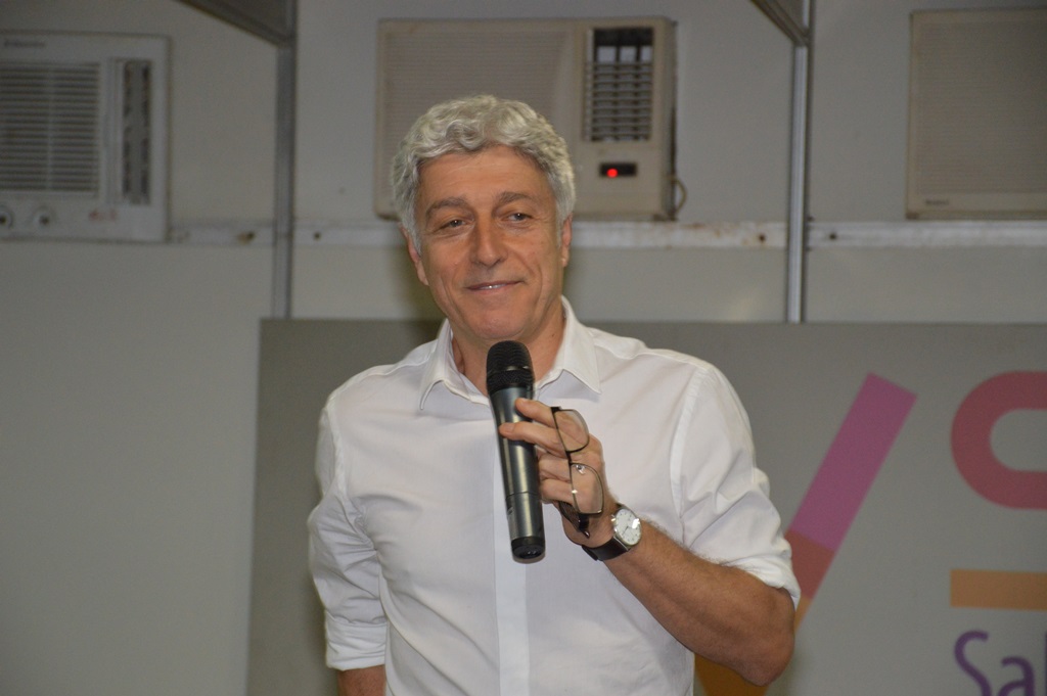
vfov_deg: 10.7
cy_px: 348
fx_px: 3705
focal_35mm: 128
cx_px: 524
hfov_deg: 16.1
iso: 1400
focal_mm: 85
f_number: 5.3
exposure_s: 1/60
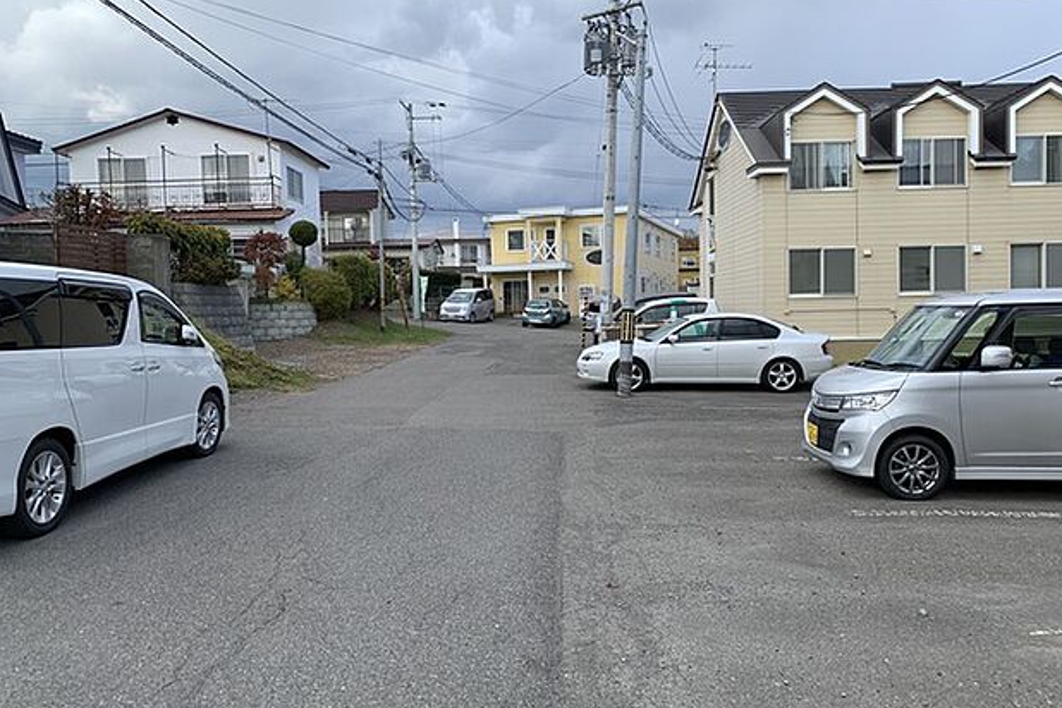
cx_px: 548
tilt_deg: -2.0
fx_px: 826
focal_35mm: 28
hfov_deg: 65.5
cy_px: 349
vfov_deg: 46.4
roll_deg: +0.3
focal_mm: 4.25
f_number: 1.8
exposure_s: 1/903
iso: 25
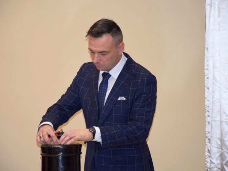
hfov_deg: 11.5
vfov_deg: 8.6
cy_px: 85
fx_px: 1129
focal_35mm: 172
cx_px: 112
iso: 800
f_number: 5.6
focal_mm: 105
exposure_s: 1/100
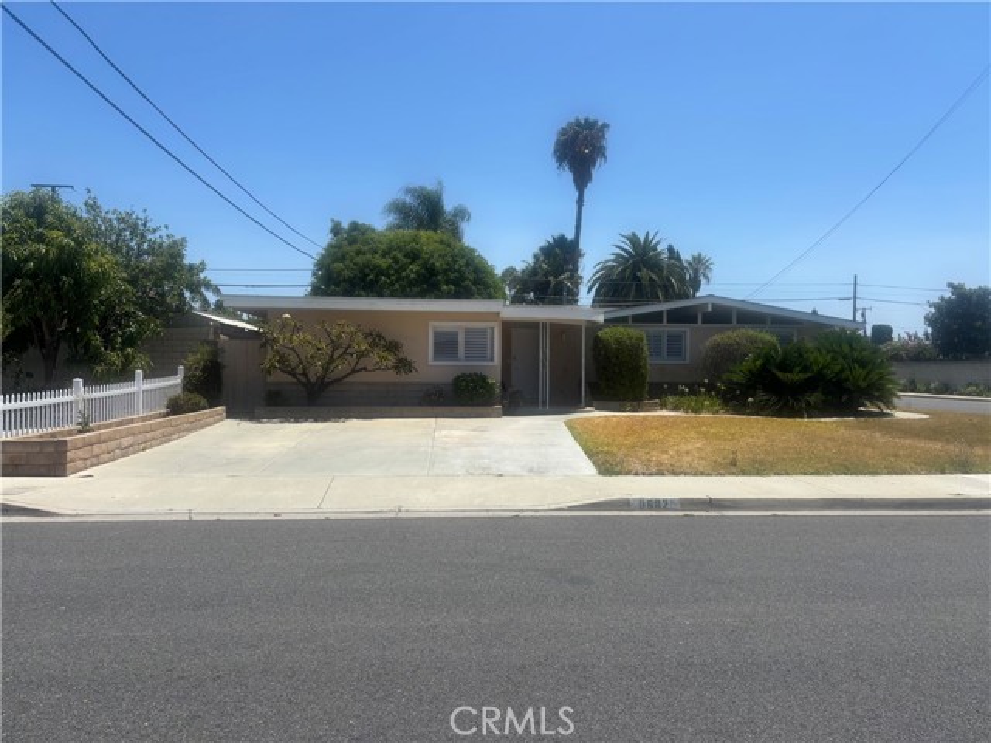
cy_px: 372
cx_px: 496
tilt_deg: +1.1
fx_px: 744
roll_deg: -1.3
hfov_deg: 67.3
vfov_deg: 53.1
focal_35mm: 26
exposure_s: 1/4255
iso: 50
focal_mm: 5.96
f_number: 1.6
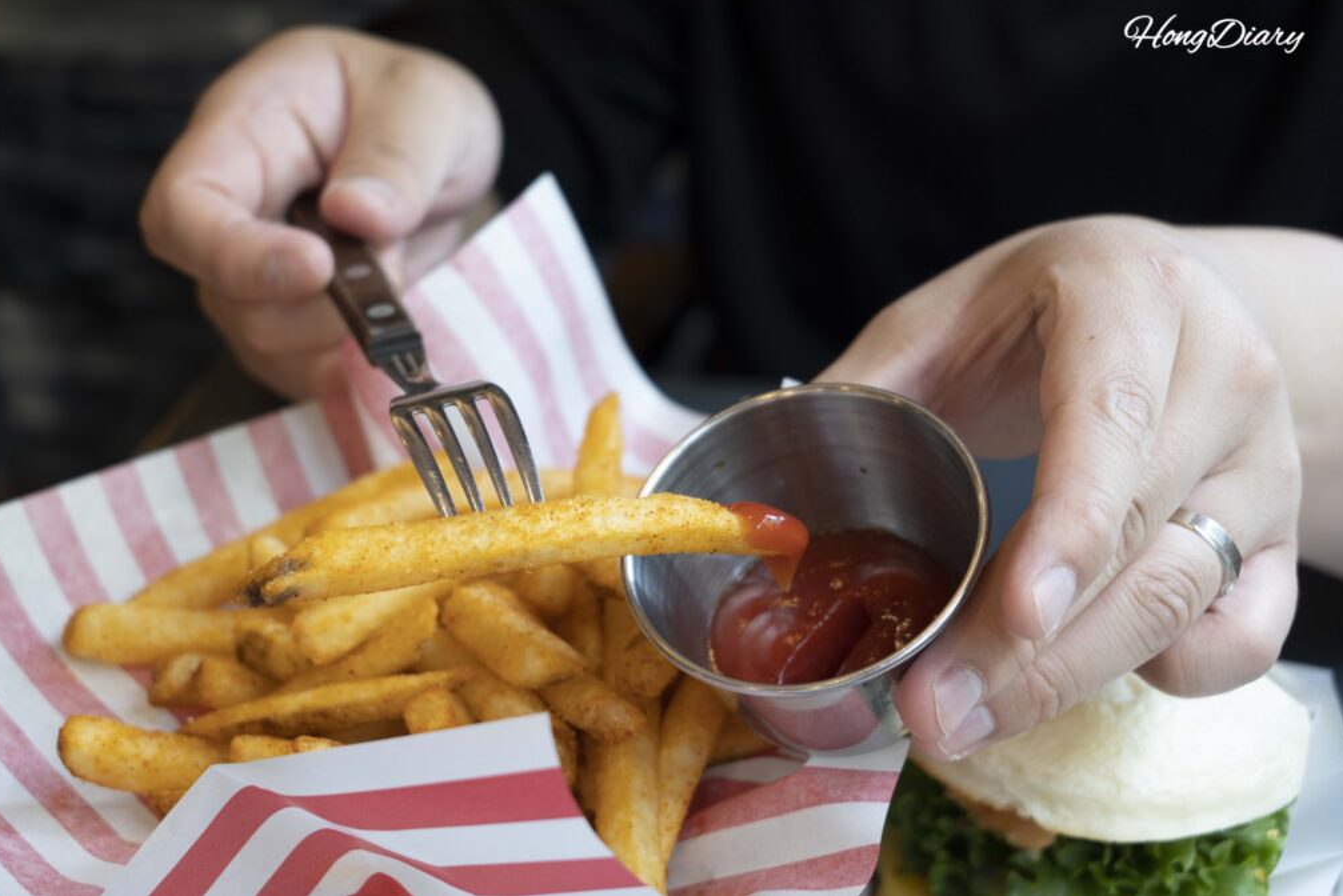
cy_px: 442
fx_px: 2276
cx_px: 668
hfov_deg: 32.9
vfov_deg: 22.3
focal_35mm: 61
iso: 640
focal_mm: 60
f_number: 5.6
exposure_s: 1/60
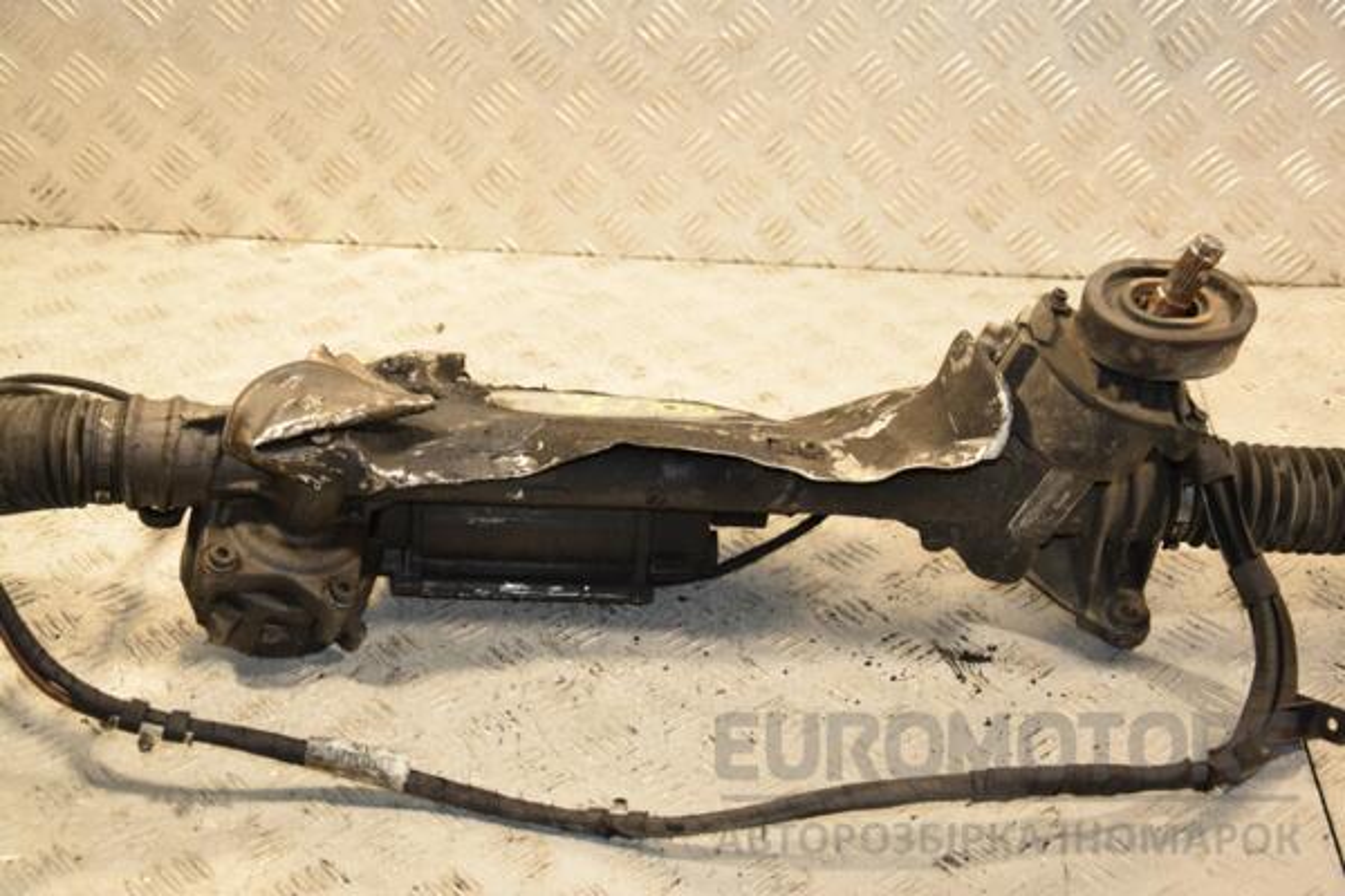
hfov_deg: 37.9
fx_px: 1961
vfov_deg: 25.8
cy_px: 448
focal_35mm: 52
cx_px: 672
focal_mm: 35
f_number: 5
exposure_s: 1/160
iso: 800
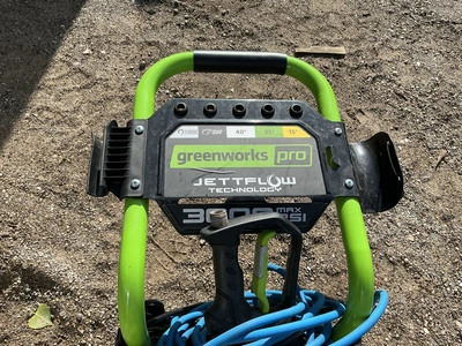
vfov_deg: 49.7
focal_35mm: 28
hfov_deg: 63.4
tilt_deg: -59.4
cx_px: 231
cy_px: 173
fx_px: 374
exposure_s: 1/1250
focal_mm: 3
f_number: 1.8
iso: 25
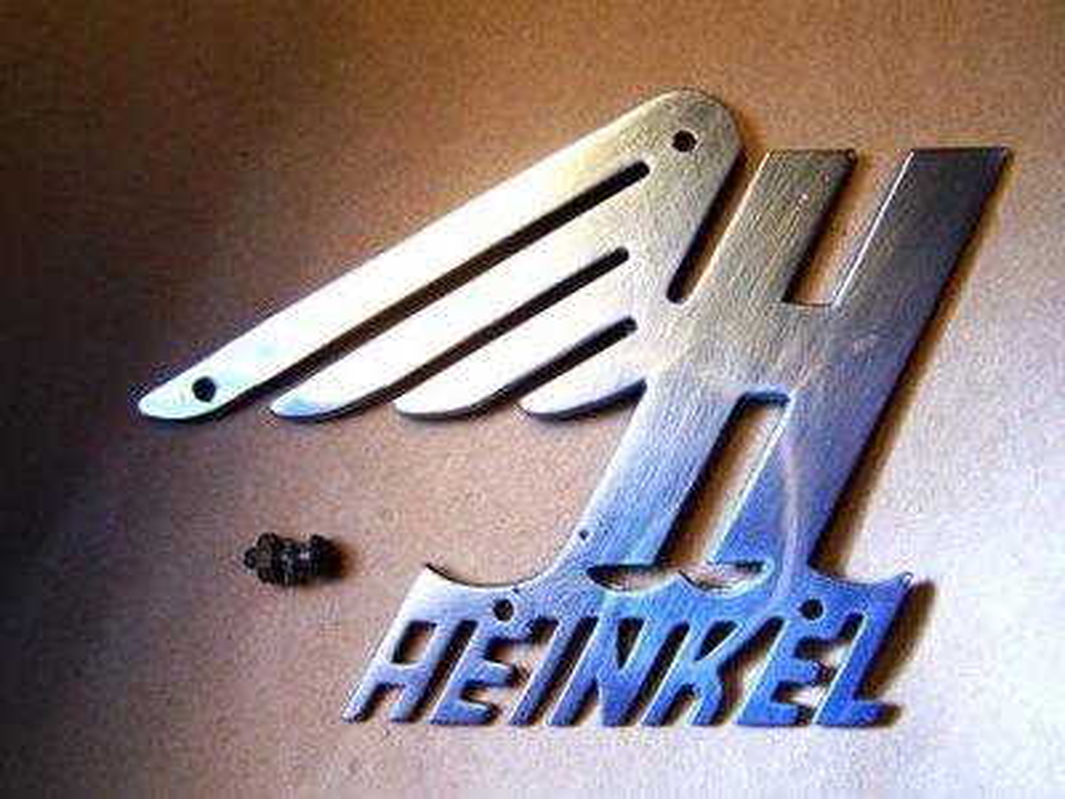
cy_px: 400
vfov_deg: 37.7
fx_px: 1169
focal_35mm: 38
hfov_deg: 49.0
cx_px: 532
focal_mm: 6.3
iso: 80
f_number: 2.8
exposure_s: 1/60
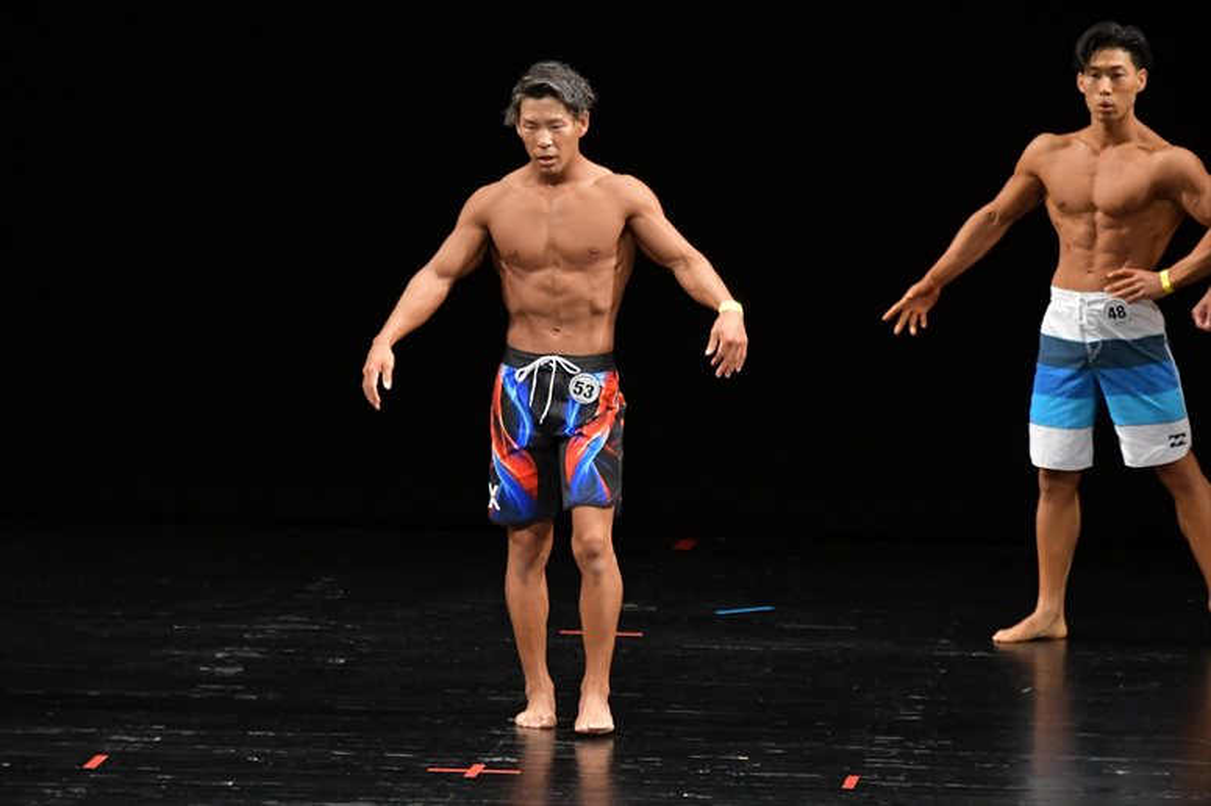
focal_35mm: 300
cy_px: 403
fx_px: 10087
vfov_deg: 4.6
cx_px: 606
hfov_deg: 6.9
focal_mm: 200
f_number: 5.6
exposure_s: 1/400
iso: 3200
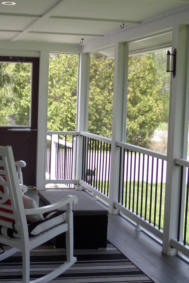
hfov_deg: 20.5
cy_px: 131
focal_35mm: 65
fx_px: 512
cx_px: 18
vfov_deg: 30.9
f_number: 3.4
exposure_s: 1/125
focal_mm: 5.3
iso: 80
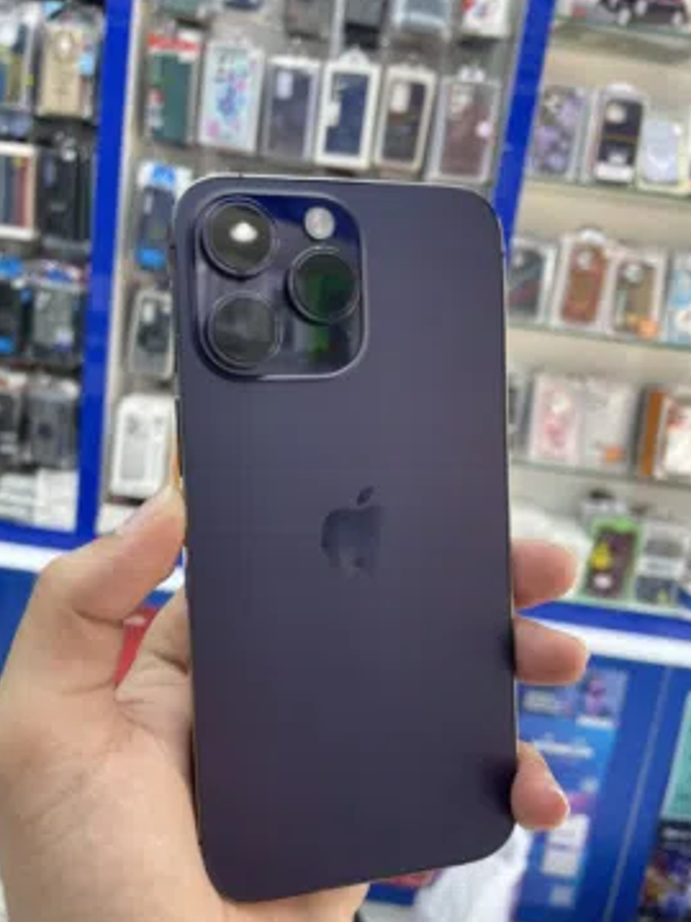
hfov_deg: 48.2
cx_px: 334
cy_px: 475
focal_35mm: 29
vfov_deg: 61.7
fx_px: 772
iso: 40
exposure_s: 1/100
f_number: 1.6
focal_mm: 4.2
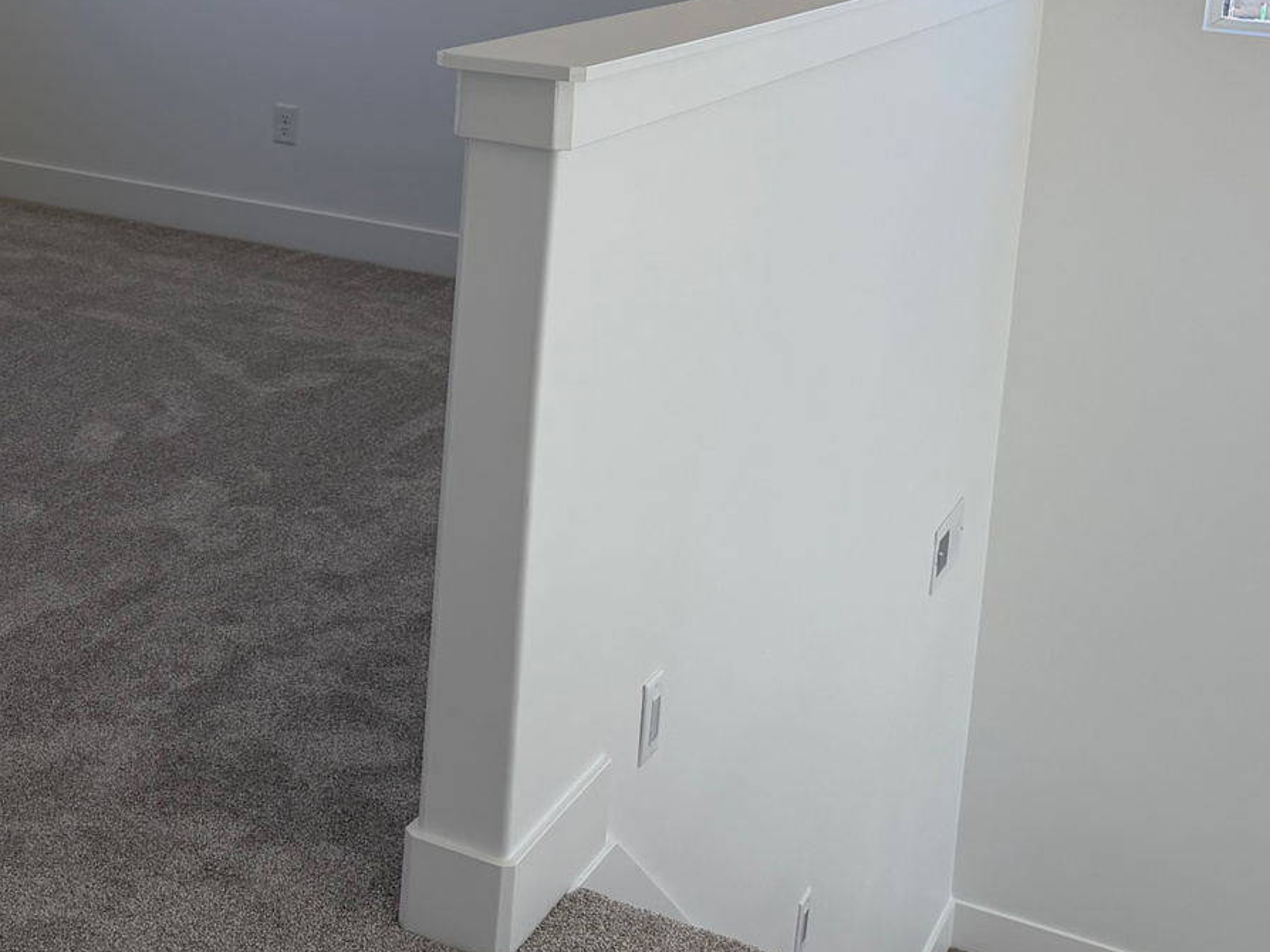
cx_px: 135
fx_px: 2017
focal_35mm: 55
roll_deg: -2.5
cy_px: 58
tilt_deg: -7.5
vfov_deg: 25.5
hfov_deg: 33.2
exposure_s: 1/1174
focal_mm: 6.76
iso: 100
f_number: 1.78
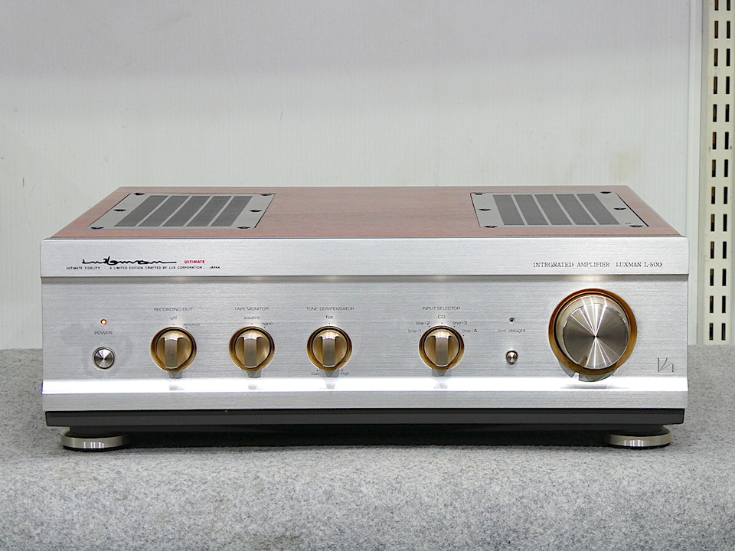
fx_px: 2251
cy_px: 276
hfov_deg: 18.5
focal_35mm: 106
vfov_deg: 14.0
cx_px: 368
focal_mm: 19
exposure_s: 1/15
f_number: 5.1
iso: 200
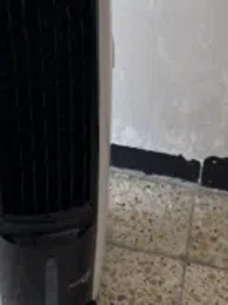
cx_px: 30
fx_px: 667
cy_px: 27
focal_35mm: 76
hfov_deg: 19.1
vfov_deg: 24.8
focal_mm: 6.76
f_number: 1.78
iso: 80
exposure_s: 1/122
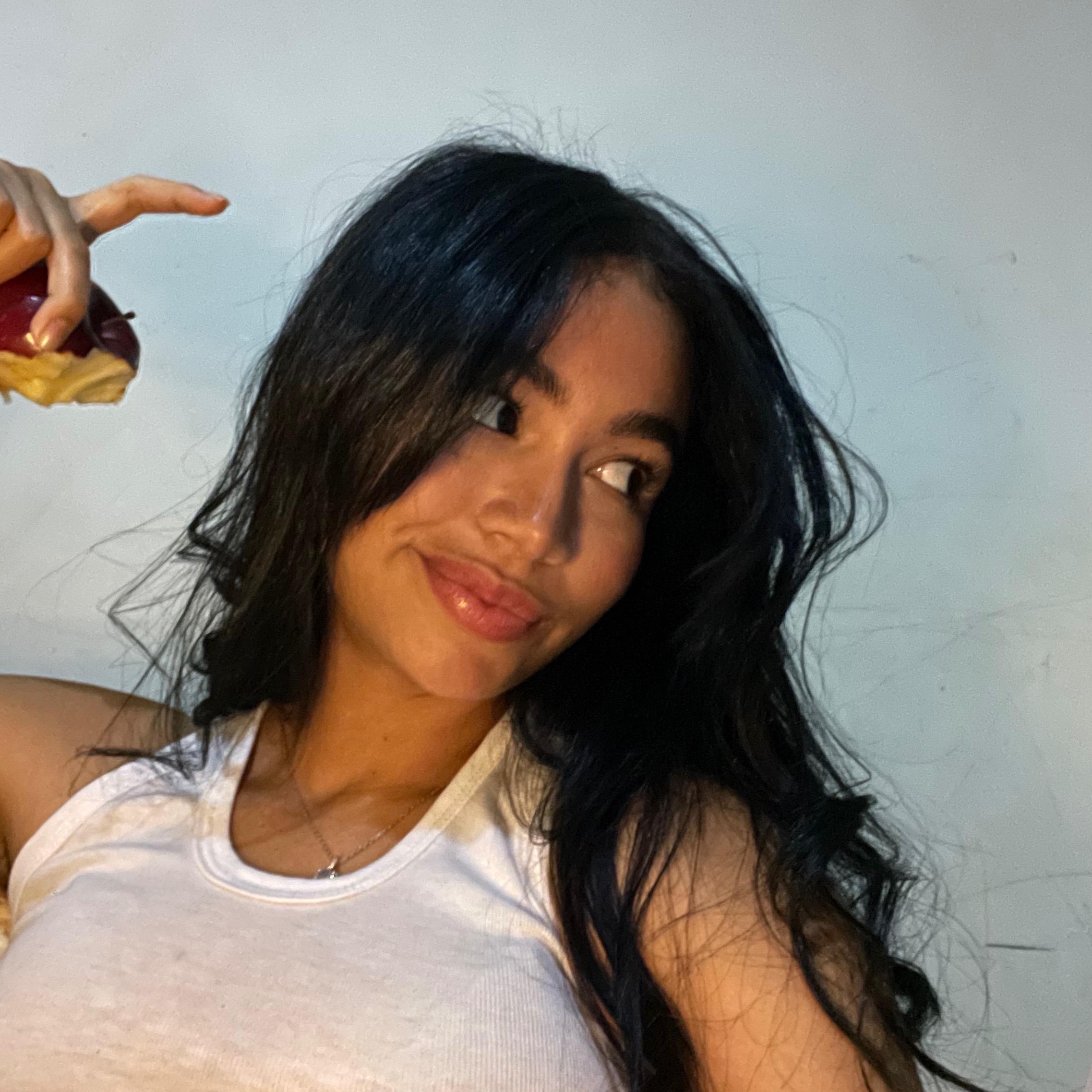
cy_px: 535
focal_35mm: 36
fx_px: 1285
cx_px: 552
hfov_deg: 46.0
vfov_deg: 46.0
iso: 2000
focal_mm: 2.71
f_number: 2.2
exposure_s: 1/15
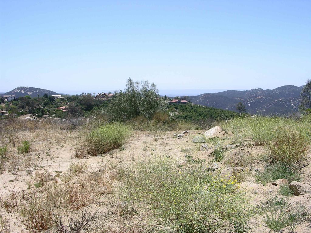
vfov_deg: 40.7
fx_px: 314
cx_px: 156
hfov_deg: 52.6
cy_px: 116
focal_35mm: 35
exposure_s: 1/190
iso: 50
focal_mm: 8.9
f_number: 8
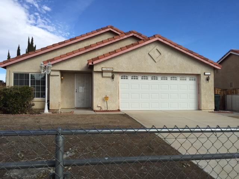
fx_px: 200
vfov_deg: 48.2
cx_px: 120
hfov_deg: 61.7
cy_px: 90
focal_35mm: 29
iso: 32
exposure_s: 1/1799
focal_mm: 4.15
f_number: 2.2
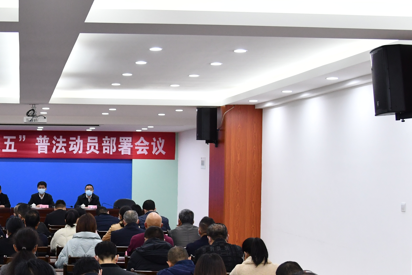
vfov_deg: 19.1
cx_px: 32
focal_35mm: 71
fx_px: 812
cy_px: 196
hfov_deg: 27.3
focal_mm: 24
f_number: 4
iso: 1400
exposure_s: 1/125
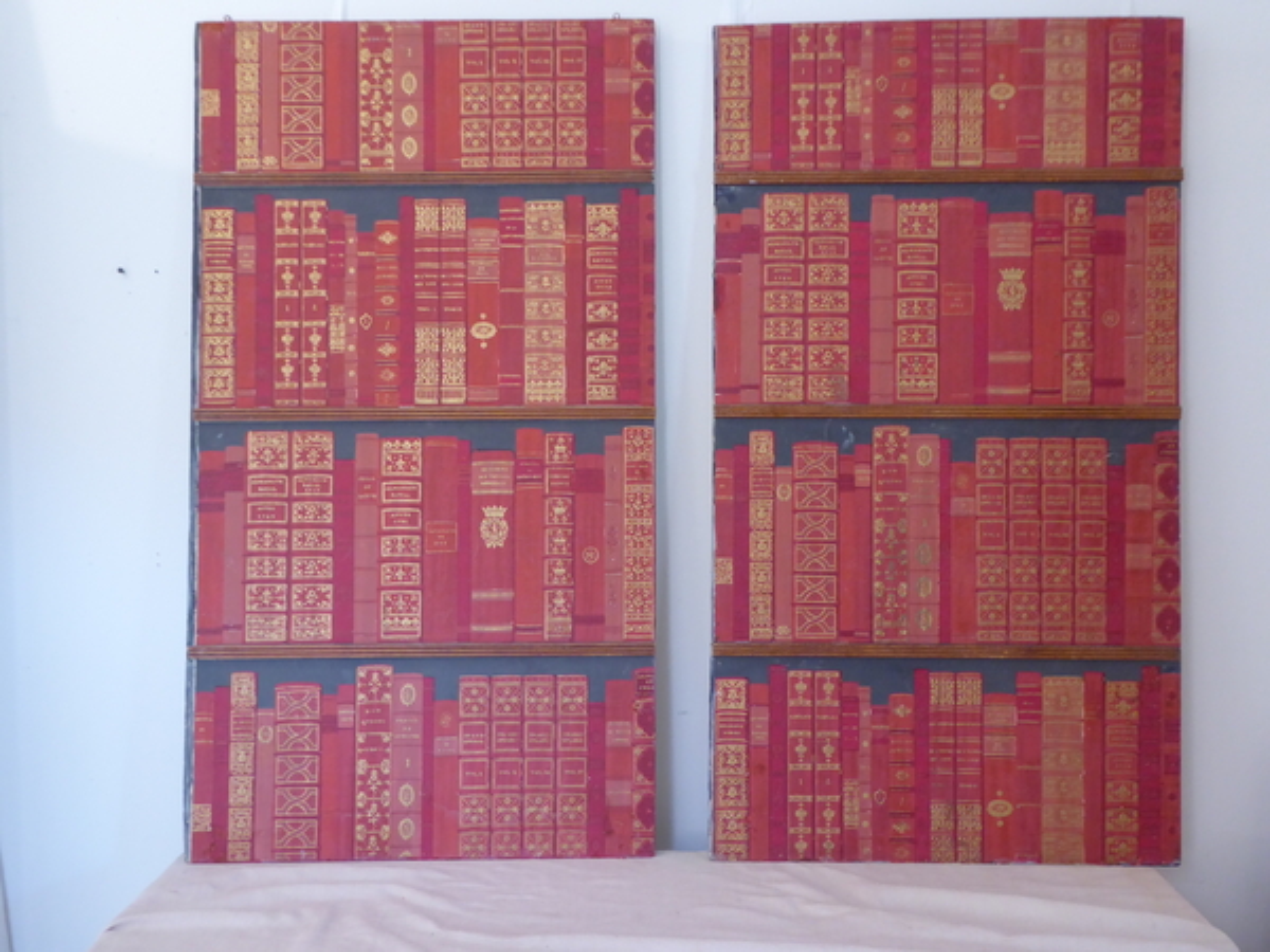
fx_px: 1284
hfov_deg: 52.6
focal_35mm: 35
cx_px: 635
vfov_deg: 40.7
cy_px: 476
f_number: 3.7
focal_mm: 6.3
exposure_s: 1/15
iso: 400
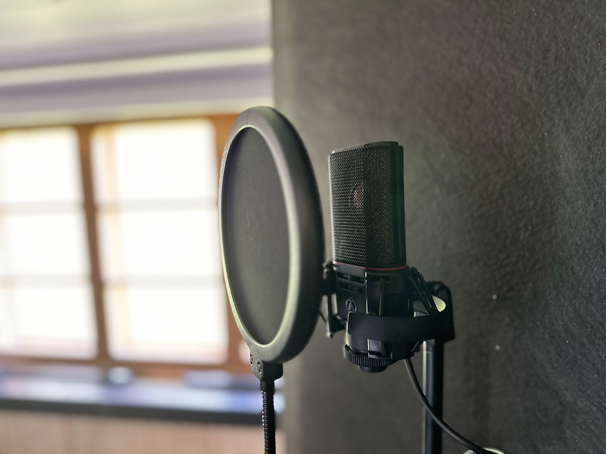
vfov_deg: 56.8
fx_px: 420
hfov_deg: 71.6
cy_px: 227
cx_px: 303
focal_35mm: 24
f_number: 1.78
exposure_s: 1/30
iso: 1600
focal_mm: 6.86
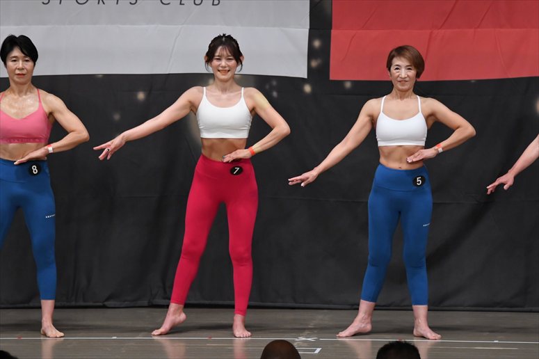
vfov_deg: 6.1
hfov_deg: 9.2
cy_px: 180
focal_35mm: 225
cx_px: 270
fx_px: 3367
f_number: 5.6
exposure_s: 1/400
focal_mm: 150
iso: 3200
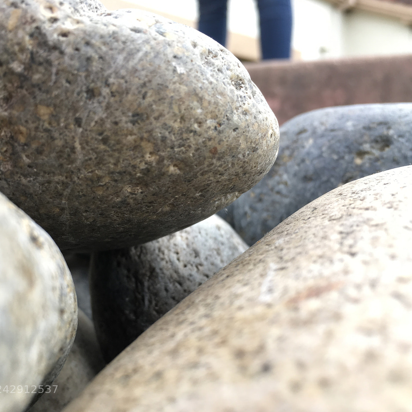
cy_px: 206
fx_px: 471
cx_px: 155
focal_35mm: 35
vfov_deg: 47.2
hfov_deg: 46.8
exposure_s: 1/120
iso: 32
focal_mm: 4.15
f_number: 2.2
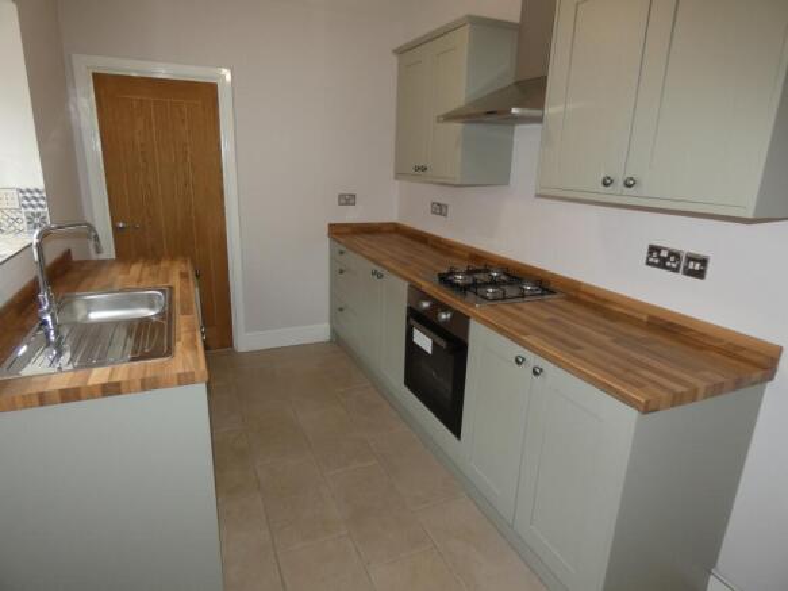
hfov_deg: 81.8
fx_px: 455
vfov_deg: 66.0
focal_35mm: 20
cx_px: 394
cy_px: 296
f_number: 2.8
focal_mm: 3.6
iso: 160
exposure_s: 1/60
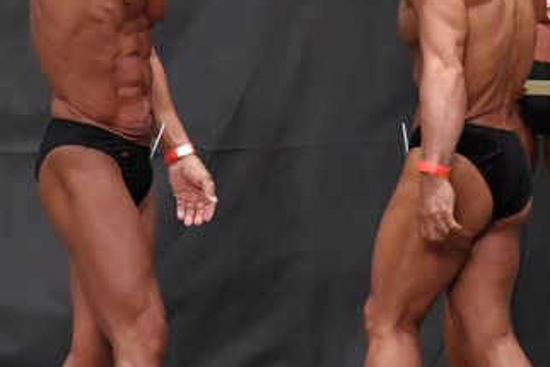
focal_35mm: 541
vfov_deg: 2.5
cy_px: 159
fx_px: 8269
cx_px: 47
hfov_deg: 3.8
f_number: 5.6
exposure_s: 1/400
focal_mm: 150
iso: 5000
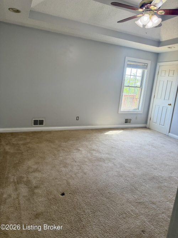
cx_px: 89
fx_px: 165
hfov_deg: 56.8
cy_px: 119
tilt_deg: -12.1
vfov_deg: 71.6
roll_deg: -4.6
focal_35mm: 24
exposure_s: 1/207
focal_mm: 6.76
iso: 125
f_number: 1.78
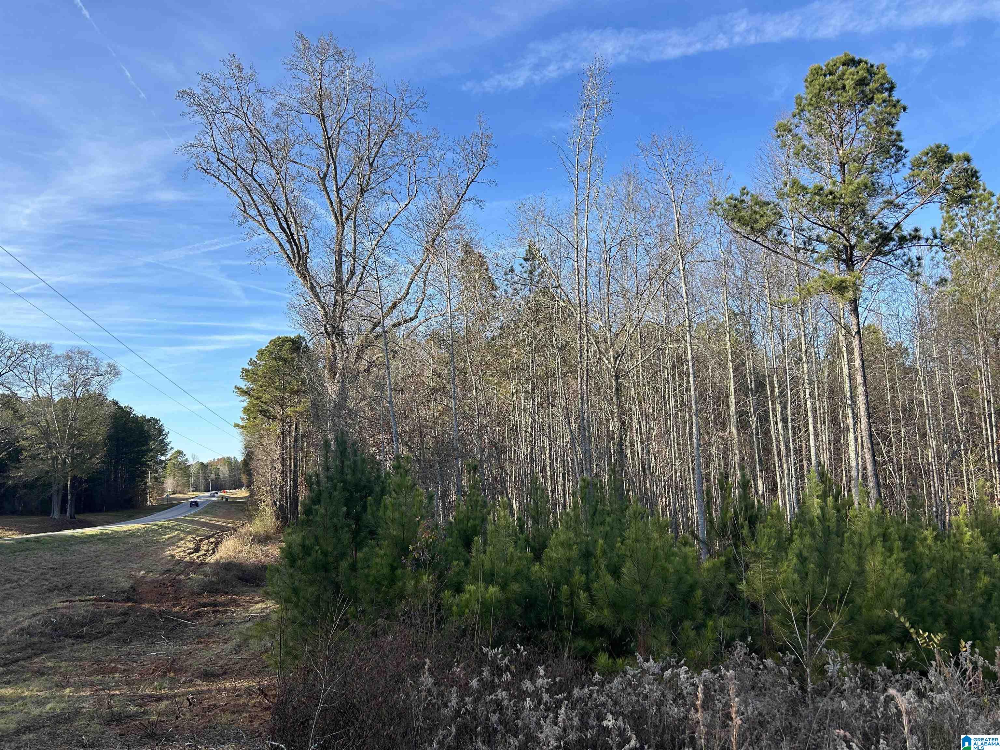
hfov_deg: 67.3
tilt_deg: +6.8
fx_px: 751
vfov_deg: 53.1
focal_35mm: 26
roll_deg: +1.1
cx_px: 500
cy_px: 375
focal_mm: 5.7
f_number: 1.5
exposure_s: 1/1751
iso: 50
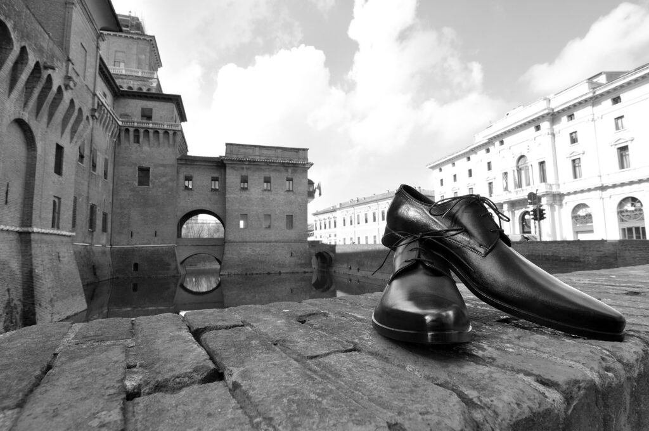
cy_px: 216
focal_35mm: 18
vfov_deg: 67.2
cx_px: 324
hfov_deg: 90.1
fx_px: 324
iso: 400
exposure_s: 1/160
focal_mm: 12
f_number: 10
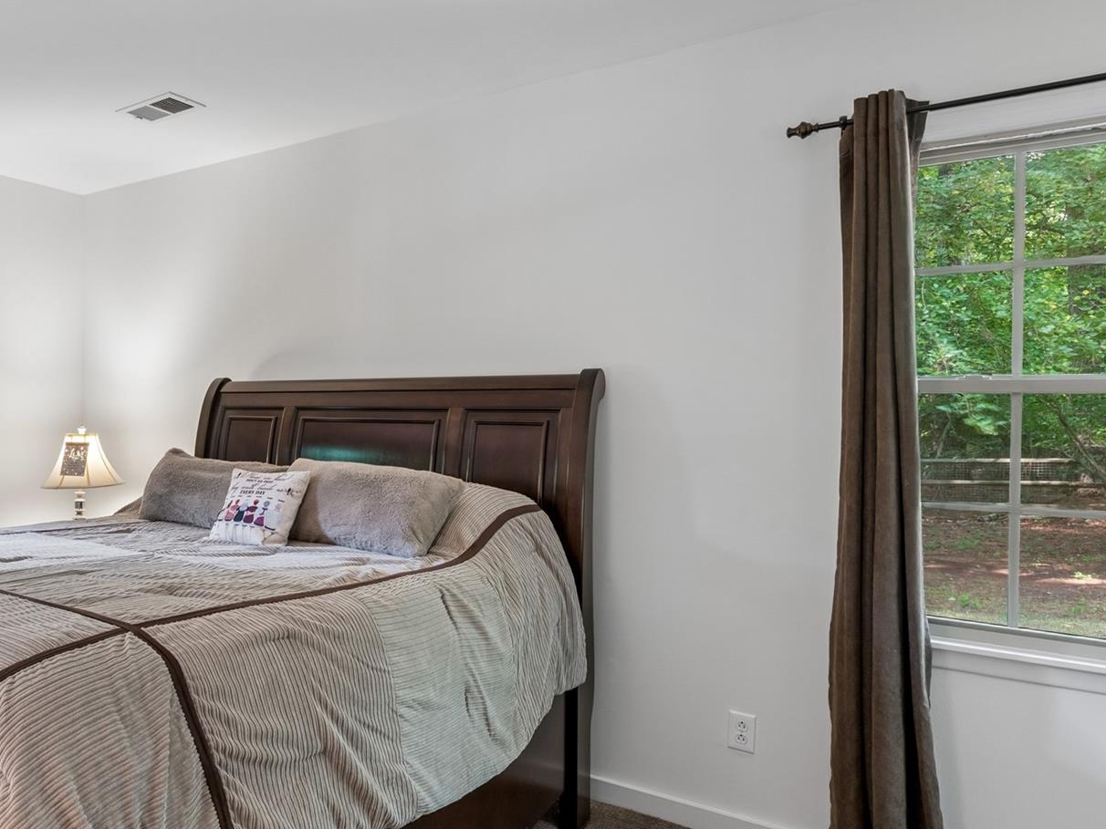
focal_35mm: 26
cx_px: 234
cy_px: 423
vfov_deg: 52.8
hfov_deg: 61.8
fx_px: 836
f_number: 13
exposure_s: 1/1.67
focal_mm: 16.1
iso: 400
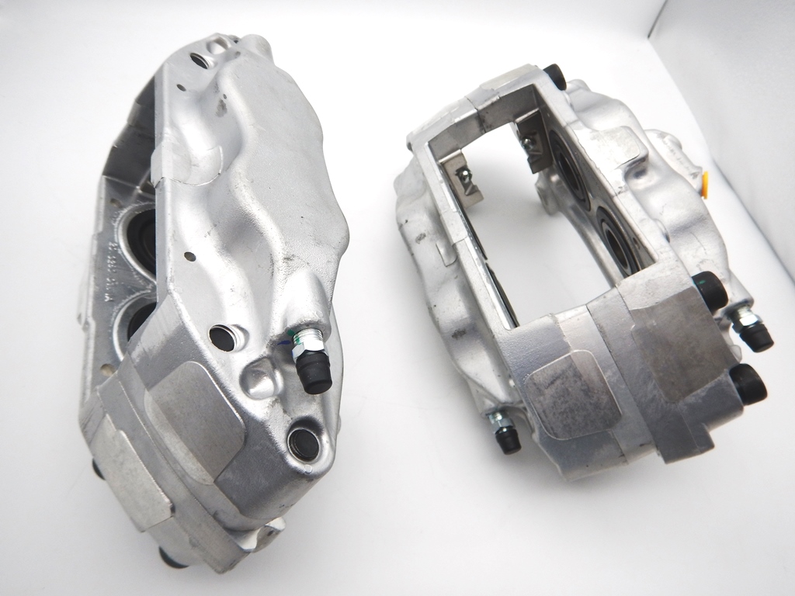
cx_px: 398
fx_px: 551
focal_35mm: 24
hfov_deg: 71.6
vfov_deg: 56.8
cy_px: 298
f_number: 2.8
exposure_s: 1/320
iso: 125
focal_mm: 4.3
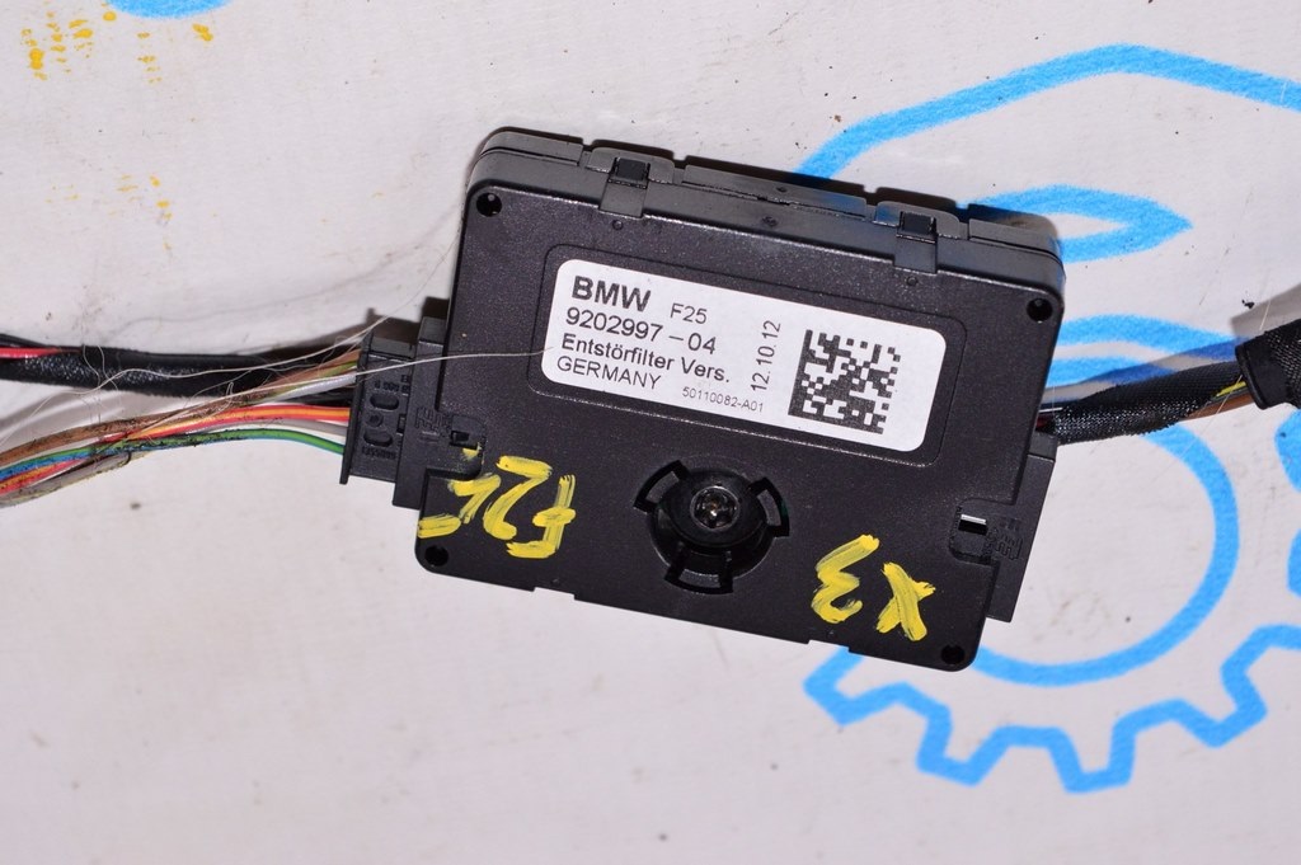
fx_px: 2979
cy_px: 432
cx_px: 650
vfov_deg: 16.5
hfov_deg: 24.6
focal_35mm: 82
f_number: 8
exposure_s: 1/200
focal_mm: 55
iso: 1600
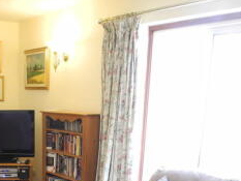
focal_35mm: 70
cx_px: 45
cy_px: 224
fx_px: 488
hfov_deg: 27.2
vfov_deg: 19.6
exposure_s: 1/21.4
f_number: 2.8
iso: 400
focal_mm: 6
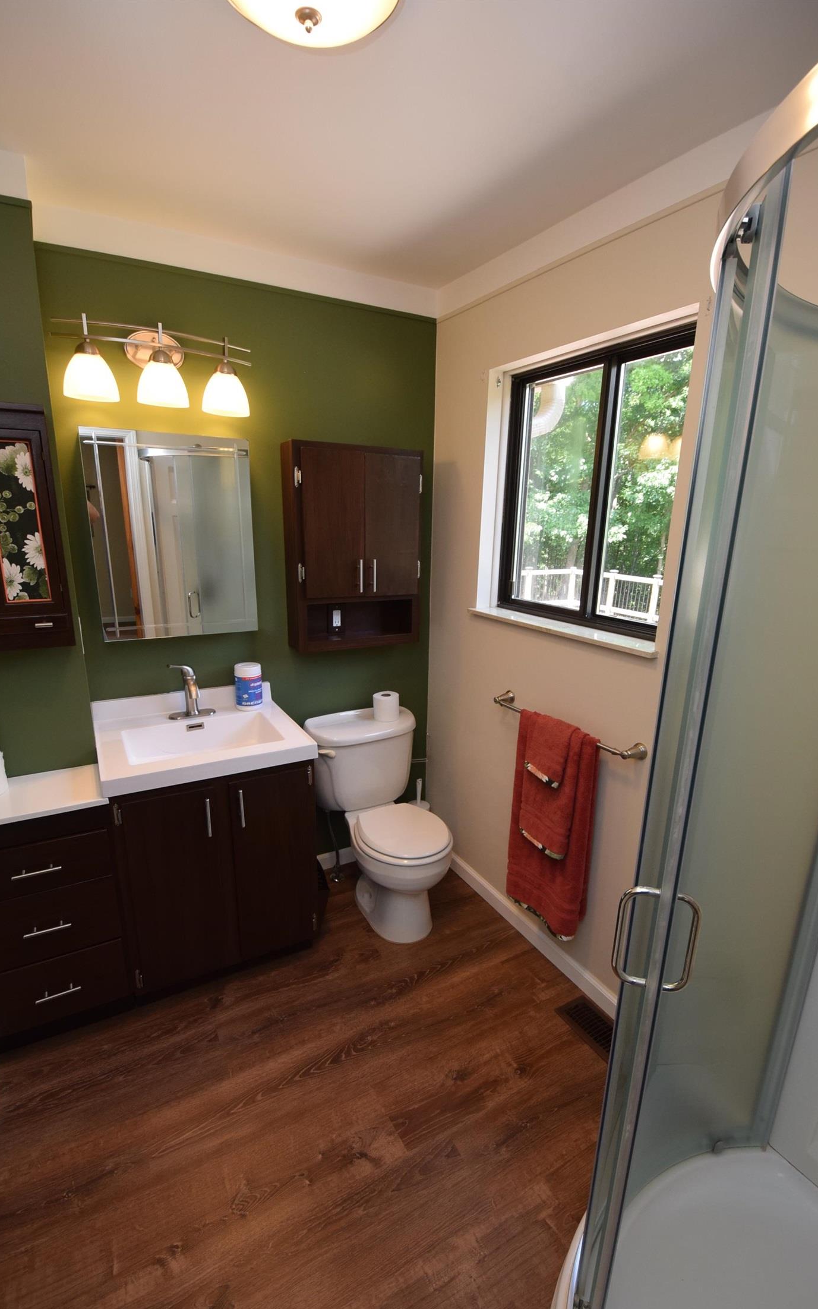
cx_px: 424
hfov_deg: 71.2
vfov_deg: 97.8
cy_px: 683
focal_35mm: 16
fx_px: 571
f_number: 5.6
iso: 560
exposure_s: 1/125
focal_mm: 10
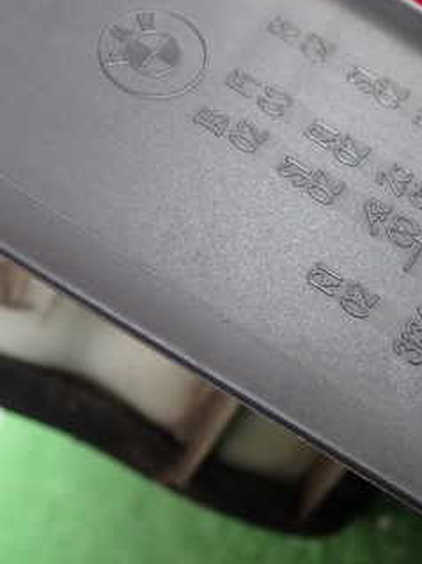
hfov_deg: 21.1
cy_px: 268
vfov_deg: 28.6
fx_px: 1107
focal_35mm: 68
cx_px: 390
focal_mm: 6.37
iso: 200
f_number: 2.5
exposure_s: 1/80
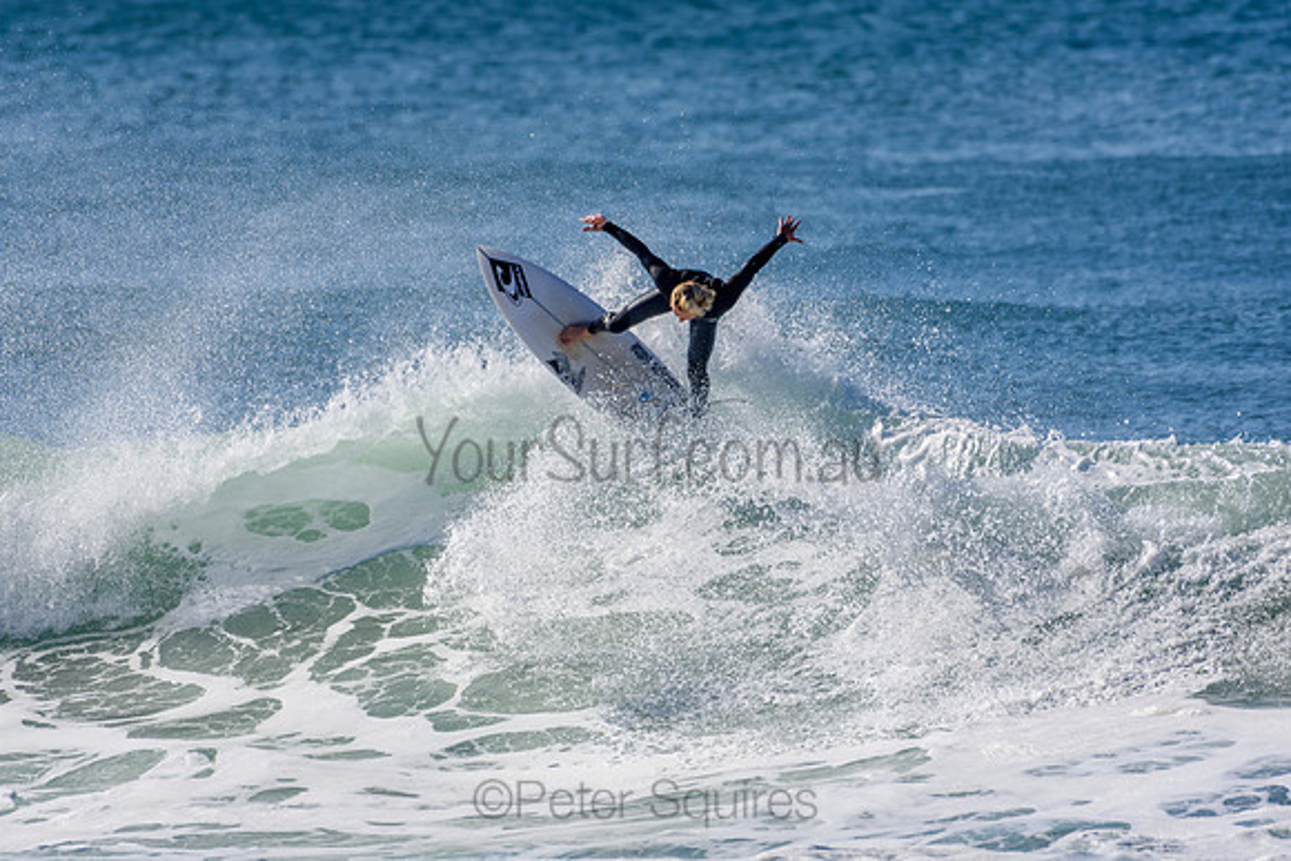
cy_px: 430
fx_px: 26905
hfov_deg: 2.7
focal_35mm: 750
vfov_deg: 1.8
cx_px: 646
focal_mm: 500
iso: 180
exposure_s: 1/2000
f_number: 5.6
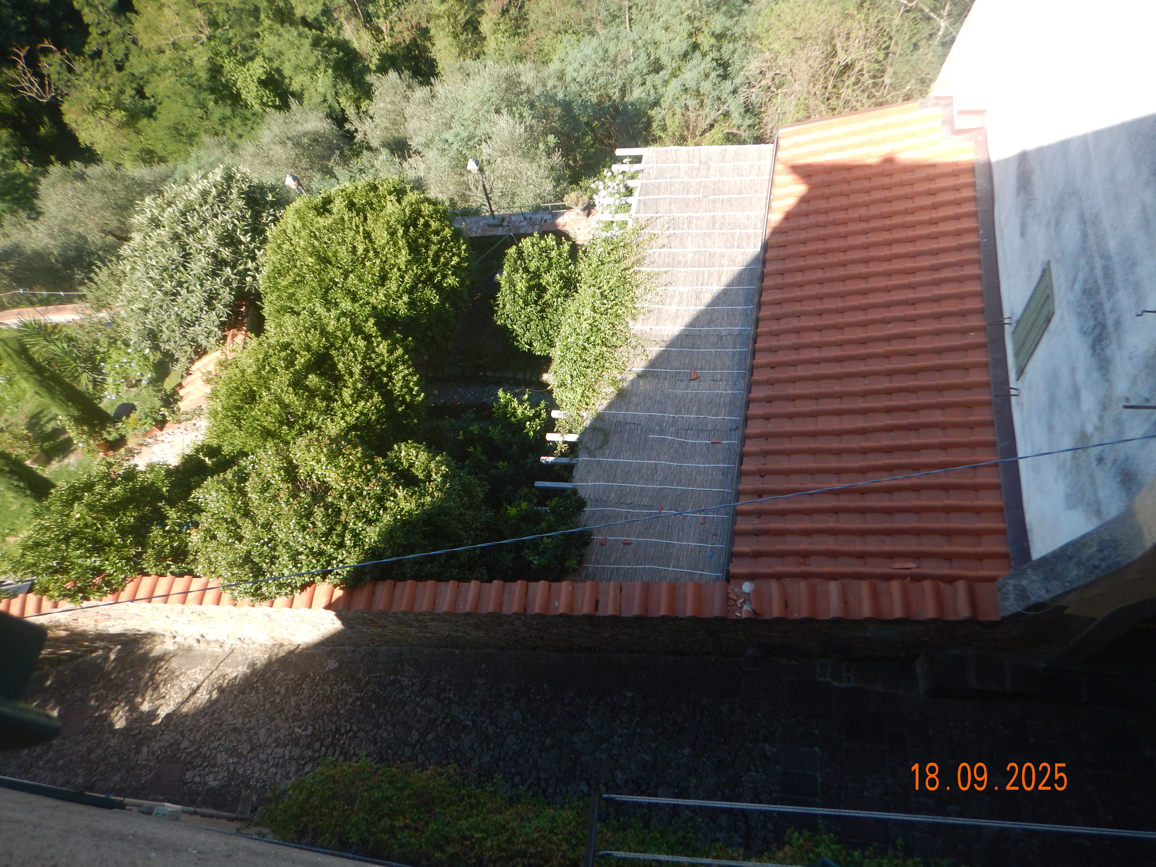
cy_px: 434
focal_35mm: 24
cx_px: 578
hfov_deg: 71.6
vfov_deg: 56.8
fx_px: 801
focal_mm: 4.3
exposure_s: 1/500
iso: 125
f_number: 2.8
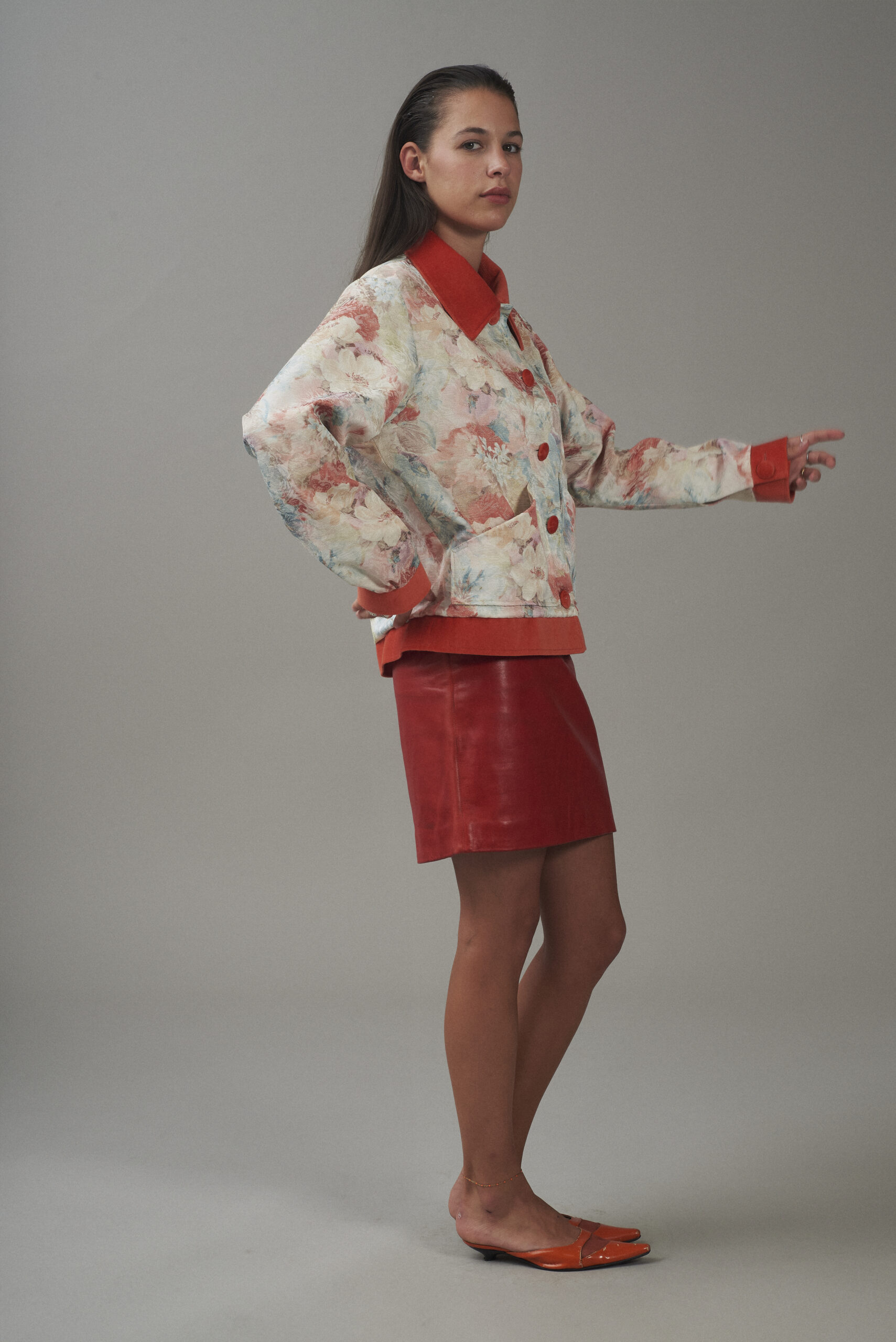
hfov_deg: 18.2
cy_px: 671
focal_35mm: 75
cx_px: 448
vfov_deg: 27.0
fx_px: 2797
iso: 200
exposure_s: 1/160
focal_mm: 75
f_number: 11
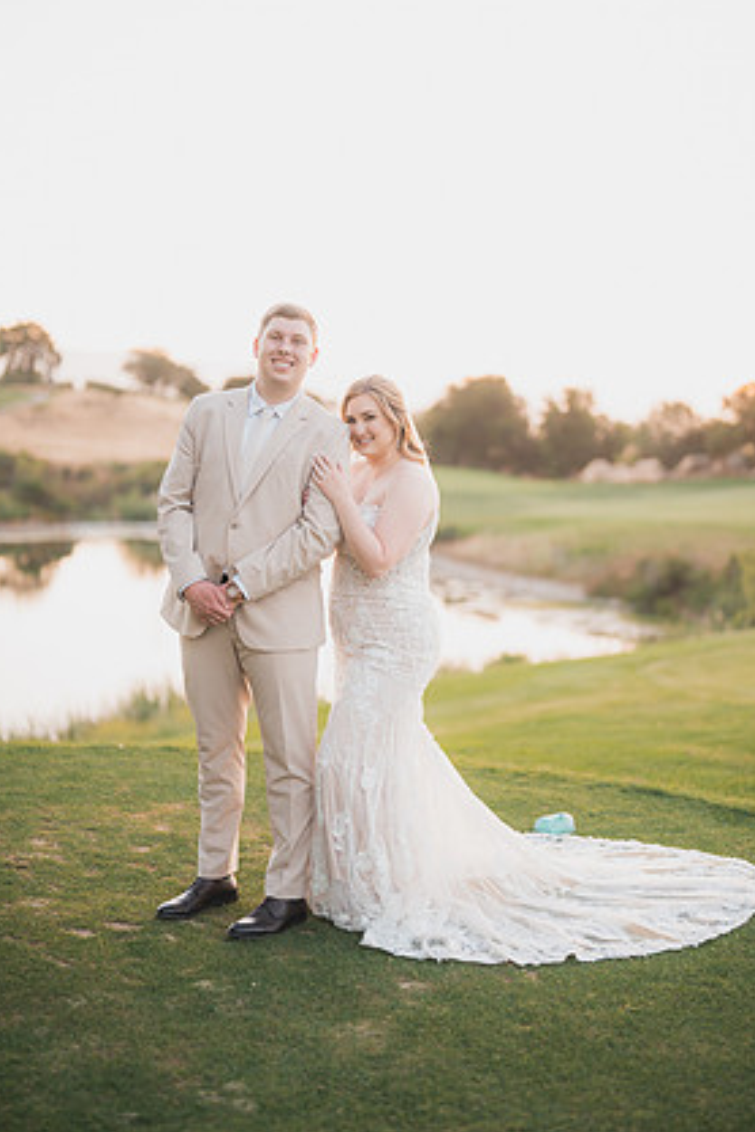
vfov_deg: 36.9
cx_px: 391
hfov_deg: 25.1
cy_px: 529
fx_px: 1699
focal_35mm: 54
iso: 640
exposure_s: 1/640
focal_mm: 50
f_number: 1.2
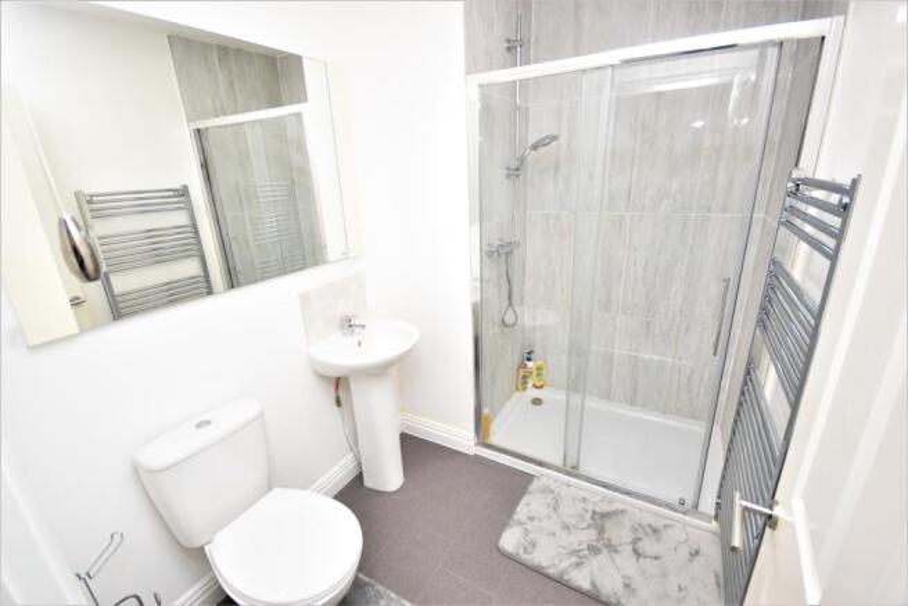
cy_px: 303
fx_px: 378
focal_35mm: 15
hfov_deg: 100.4
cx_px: 454
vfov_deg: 77.4
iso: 1100
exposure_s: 1/125
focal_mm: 10
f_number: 4
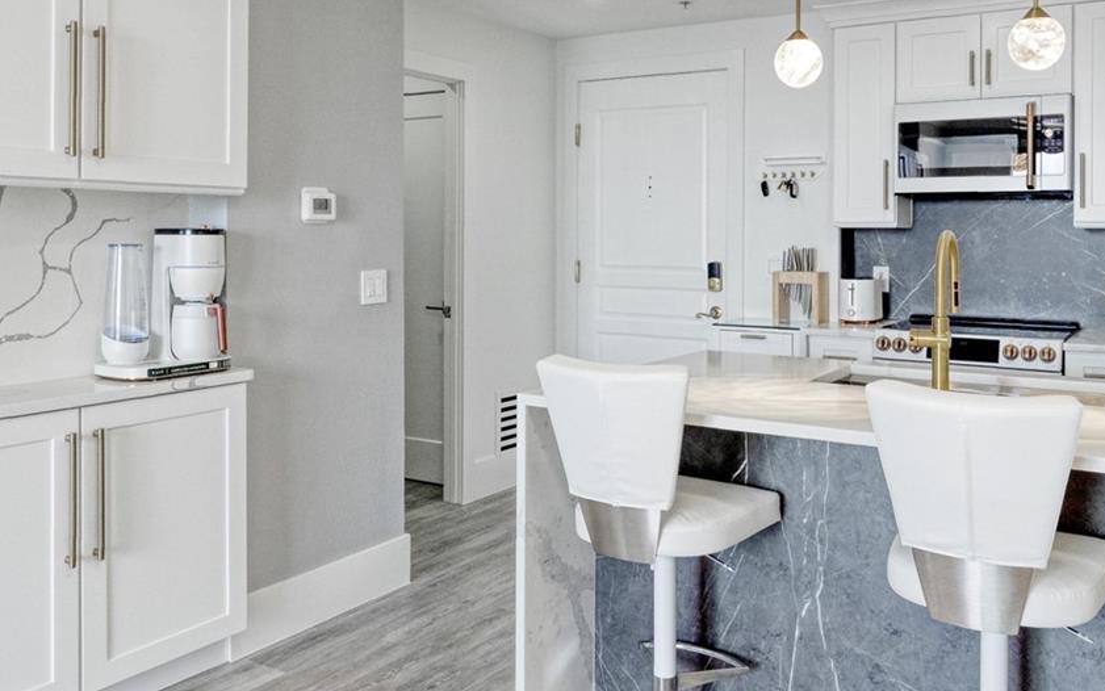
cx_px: 631
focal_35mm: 31
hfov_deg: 61.0
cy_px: 235
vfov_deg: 40.2
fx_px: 934
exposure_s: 1/30
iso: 1600
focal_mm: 16
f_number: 9
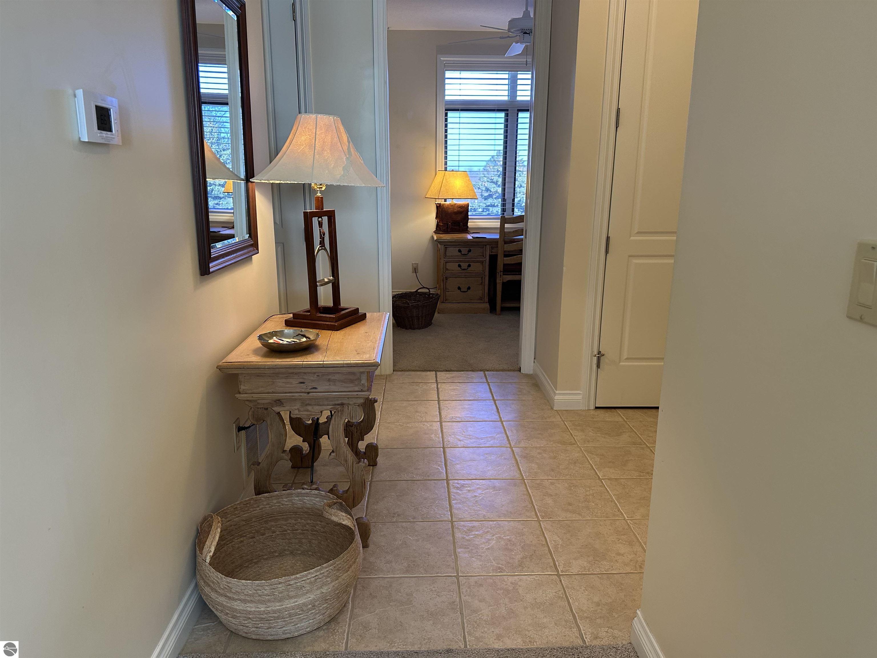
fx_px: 608
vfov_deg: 56.8
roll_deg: -0.3
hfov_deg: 71.6
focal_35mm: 24
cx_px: 438
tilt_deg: -13.1
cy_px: 329
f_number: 1.78
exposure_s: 1/120
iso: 200
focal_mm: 6.86
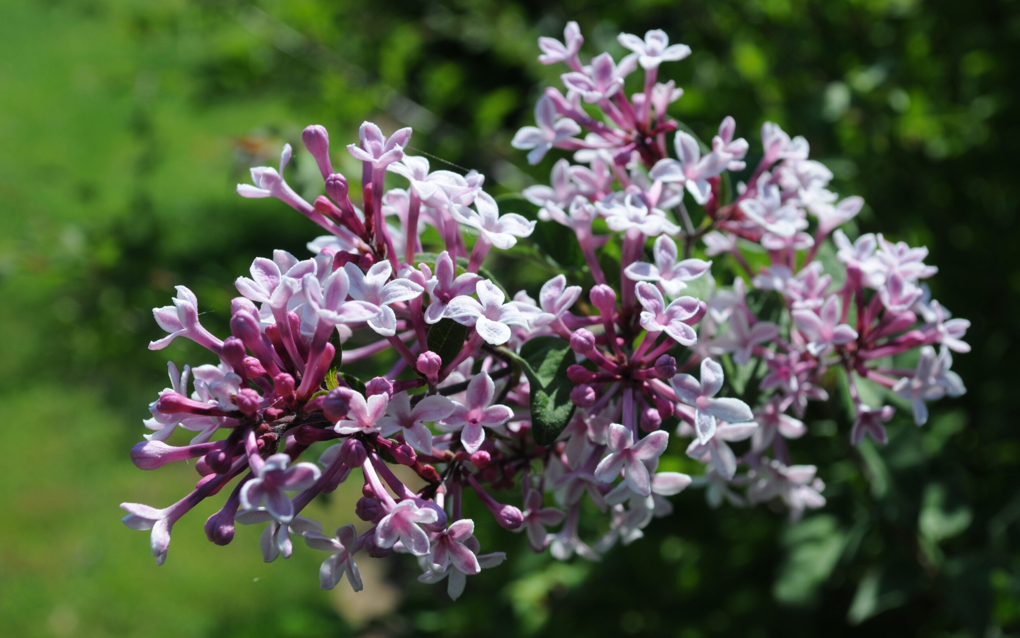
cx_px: 510
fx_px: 1933
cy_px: 302
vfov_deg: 18.7
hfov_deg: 29.6
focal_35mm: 70
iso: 200
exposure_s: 1/320
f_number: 9
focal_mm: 45
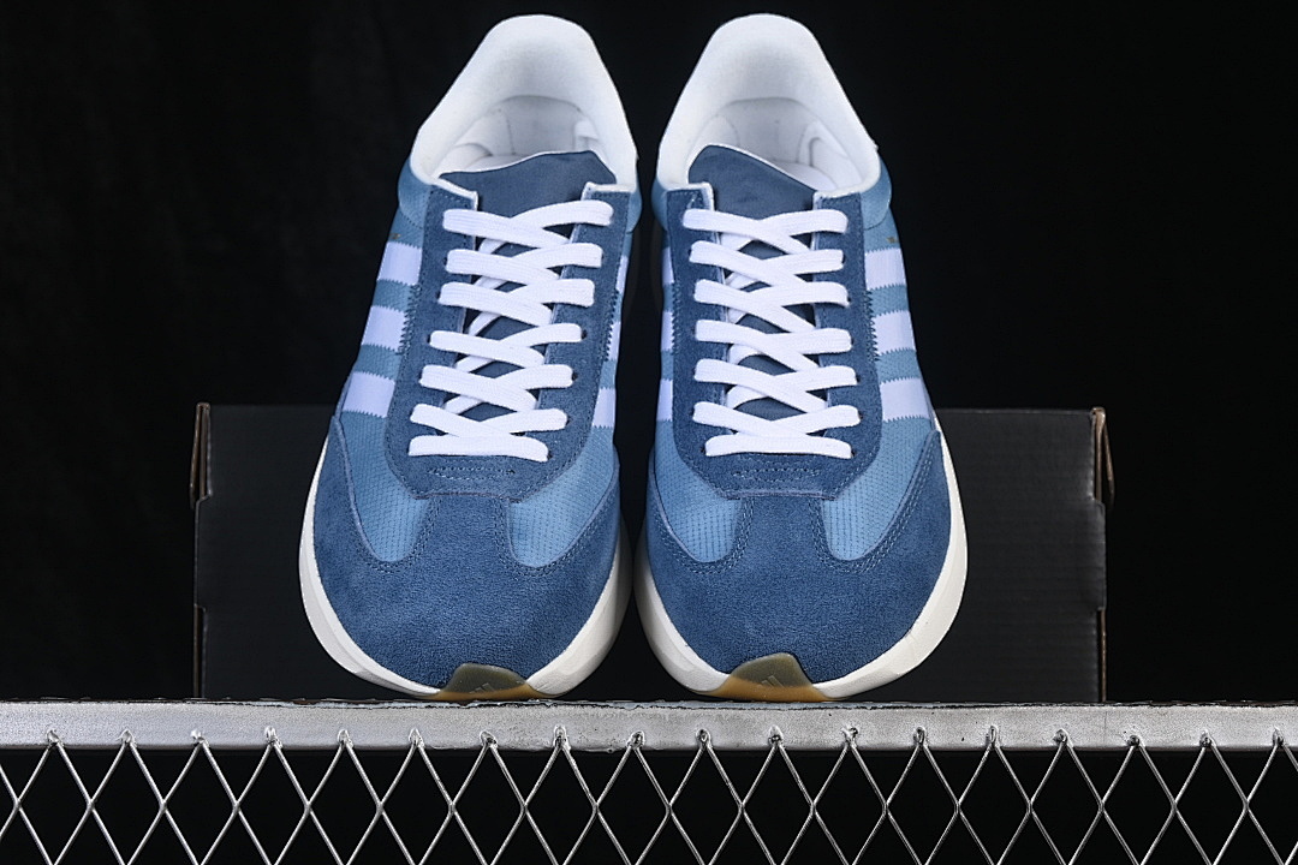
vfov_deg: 18.2
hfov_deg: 27.0
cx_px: 649
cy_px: 432
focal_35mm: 75
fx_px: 2704
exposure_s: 1/80
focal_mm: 50
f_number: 8
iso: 160
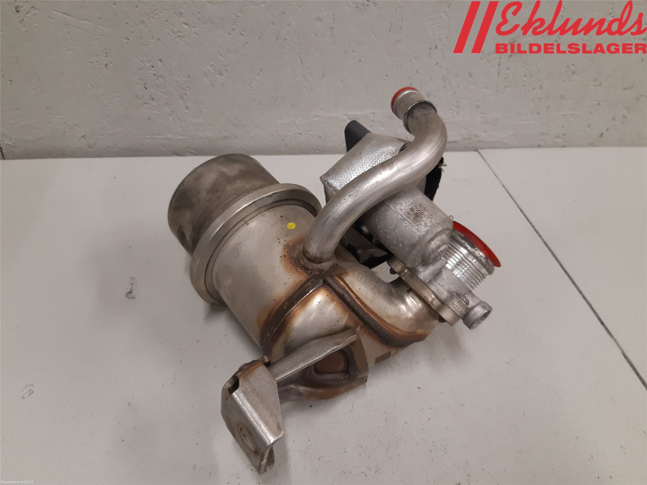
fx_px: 486
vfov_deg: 53.1
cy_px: 242
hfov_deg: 67.3
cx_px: 324
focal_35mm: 26
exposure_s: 1/50
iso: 125
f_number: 1.7
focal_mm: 3.93
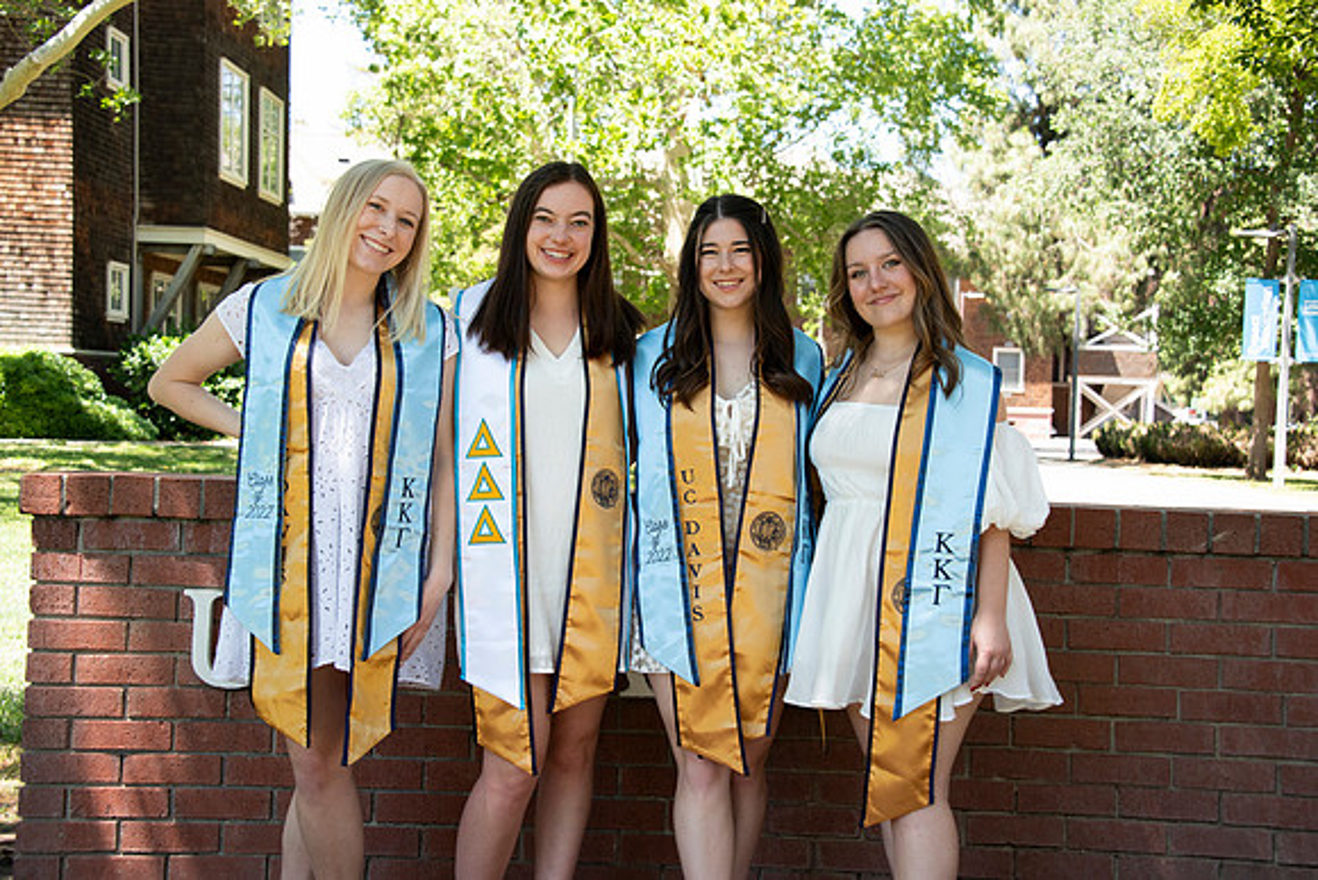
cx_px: 659
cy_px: 440
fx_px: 1758
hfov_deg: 41.1
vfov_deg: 28.1
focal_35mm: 48
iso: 640
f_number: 5.6
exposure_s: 1/320
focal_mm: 48
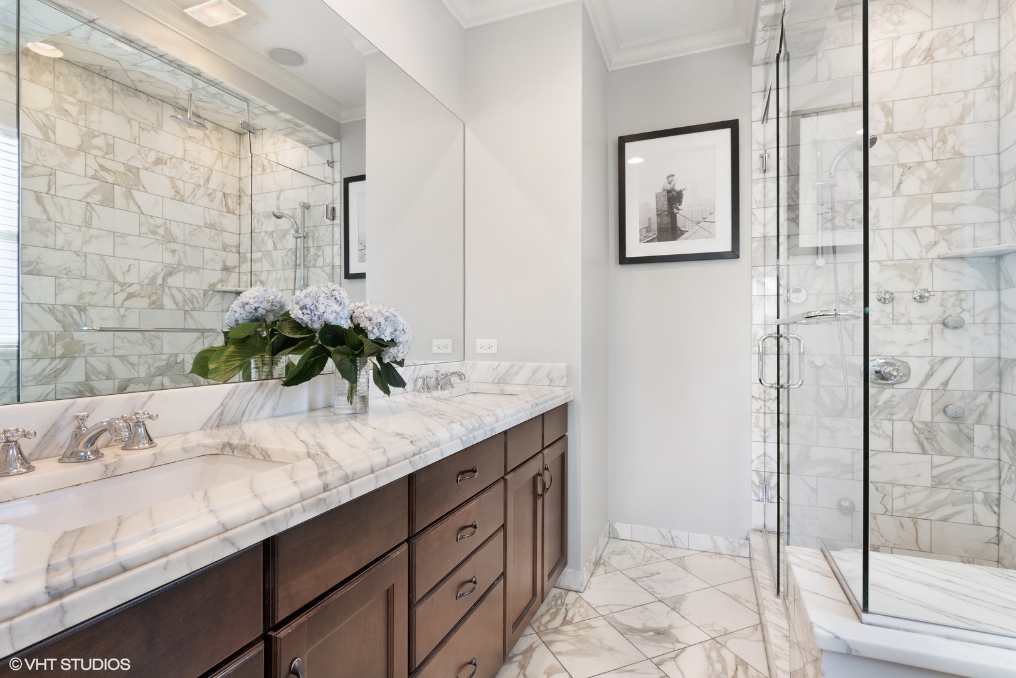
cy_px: 339
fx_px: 480
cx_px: 508
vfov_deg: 70.4
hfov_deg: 93.3
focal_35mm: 17
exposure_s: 1/1.67
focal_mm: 11.5
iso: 200
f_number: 10
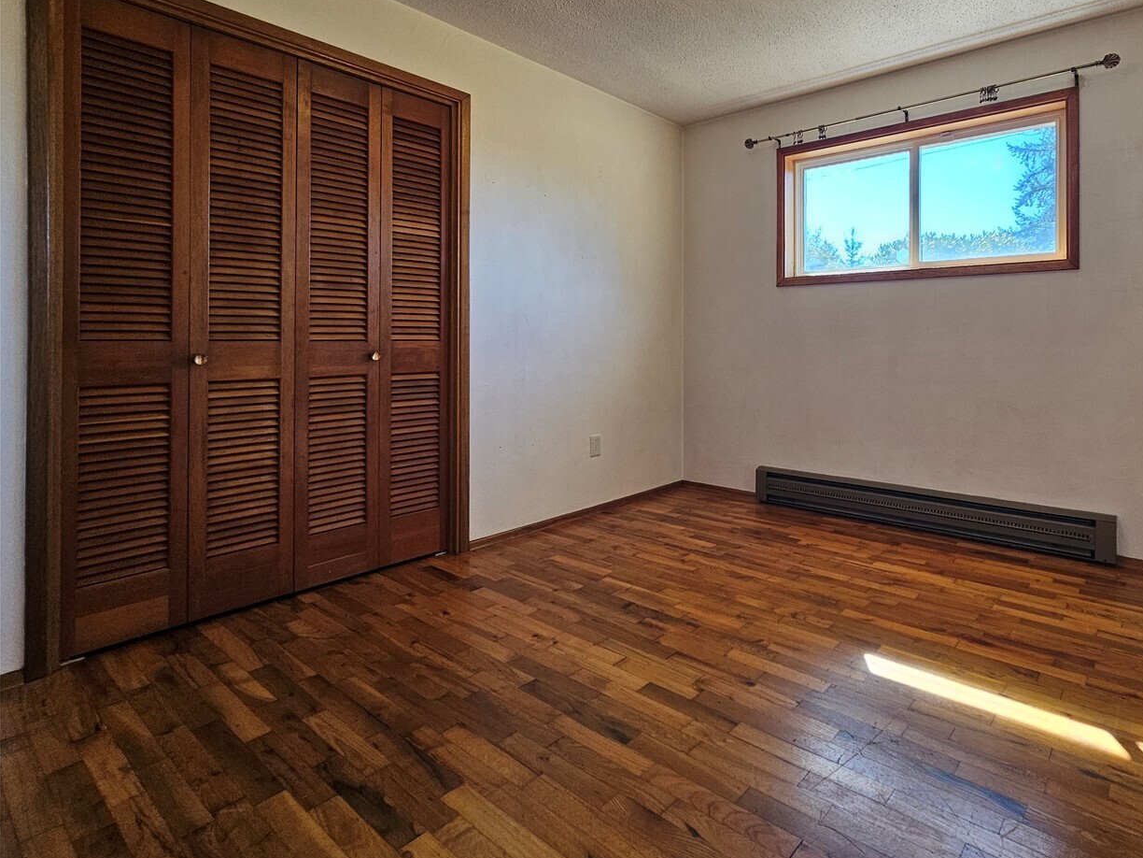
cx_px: 746
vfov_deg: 73.9
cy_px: 341
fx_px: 561
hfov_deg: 88.3
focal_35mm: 17
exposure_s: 1/120
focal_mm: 2.2
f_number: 2.2
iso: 64
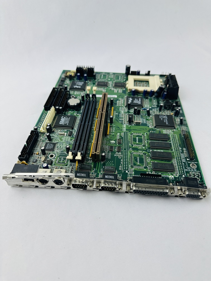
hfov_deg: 56.8
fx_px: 195
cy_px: 140
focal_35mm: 24
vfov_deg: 71.6
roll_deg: -1.6
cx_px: 106
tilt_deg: -44.7
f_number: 1.78
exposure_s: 1/120
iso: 64
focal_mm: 6.86
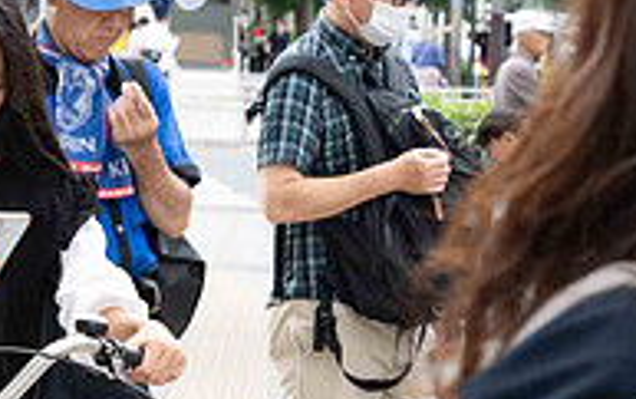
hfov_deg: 9.6
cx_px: -178
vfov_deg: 6.1
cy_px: 153
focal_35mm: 214
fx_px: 3713
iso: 800
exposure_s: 1/250
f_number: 8
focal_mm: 70
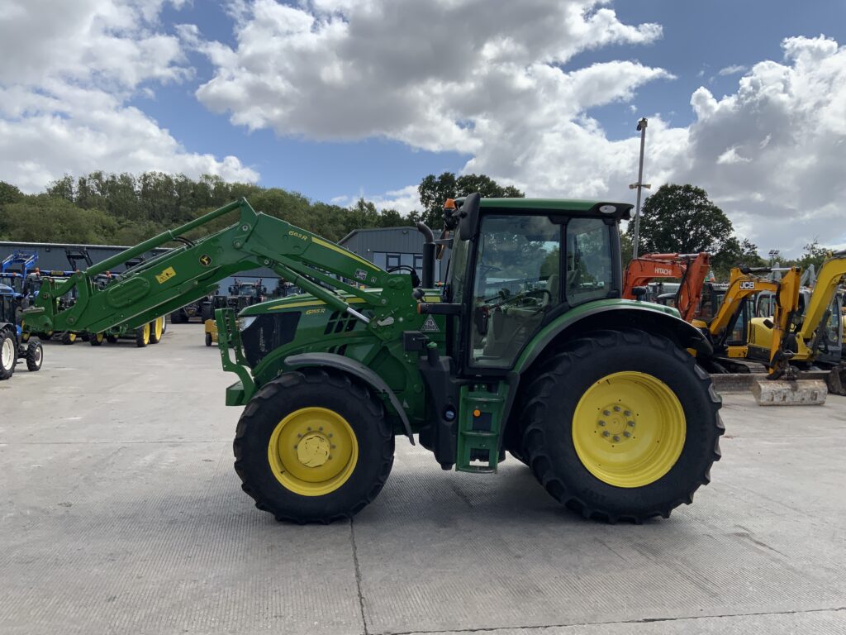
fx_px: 709
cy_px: 318
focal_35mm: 29
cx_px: 423
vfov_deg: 48.2
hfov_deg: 61.7
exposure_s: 1/2427
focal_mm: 3
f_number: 1.8
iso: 20
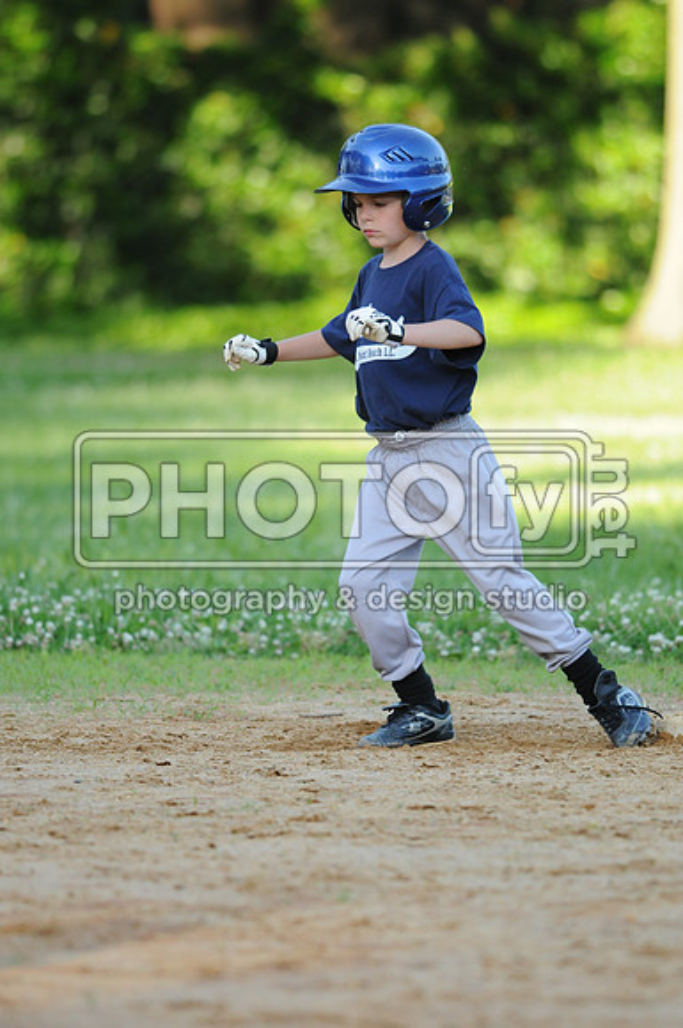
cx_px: 342
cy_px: 514
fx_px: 12844
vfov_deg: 4.6
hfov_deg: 3.0
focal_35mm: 450
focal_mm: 300
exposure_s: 1/800
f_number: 4
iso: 800
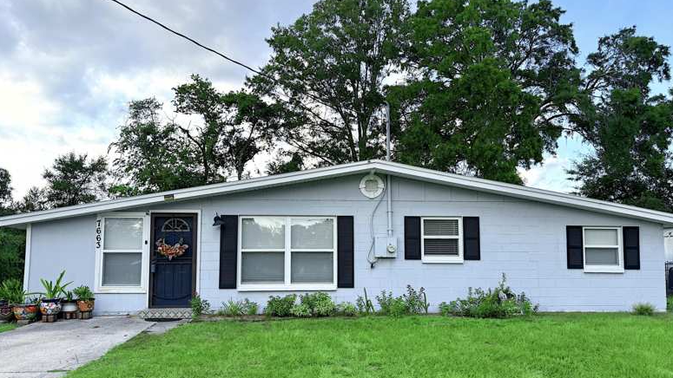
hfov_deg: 69.9
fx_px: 482
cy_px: 200
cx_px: 331
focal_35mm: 27
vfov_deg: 42.9
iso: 100
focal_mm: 6.76
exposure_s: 1/955
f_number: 1.78
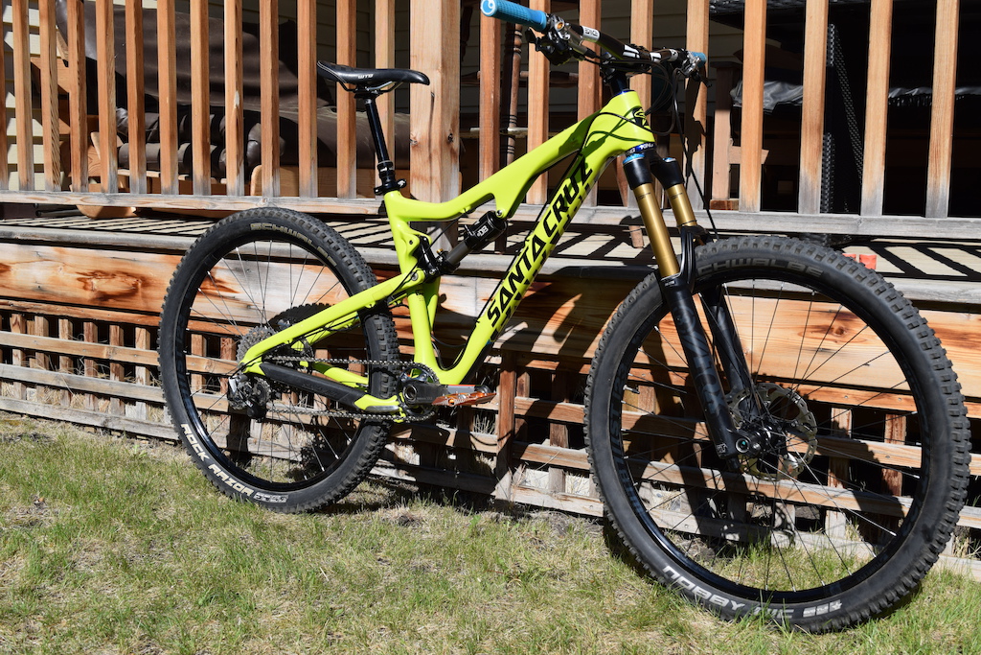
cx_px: 490
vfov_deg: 33.0
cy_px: 328
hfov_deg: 47.9
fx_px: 1104
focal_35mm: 40
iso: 200
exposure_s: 1/640
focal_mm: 27
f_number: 8
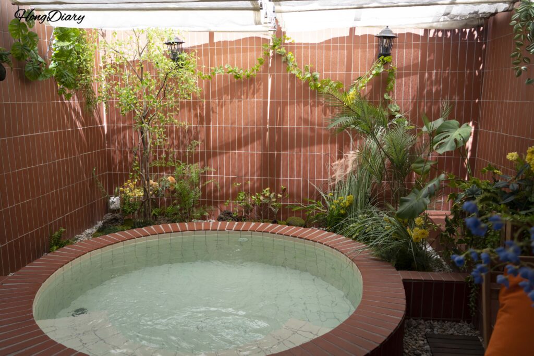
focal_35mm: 28
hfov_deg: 65.5
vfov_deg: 46.4
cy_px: 178
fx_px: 415
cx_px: 267
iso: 320
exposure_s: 1/160
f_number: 4
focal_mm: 28
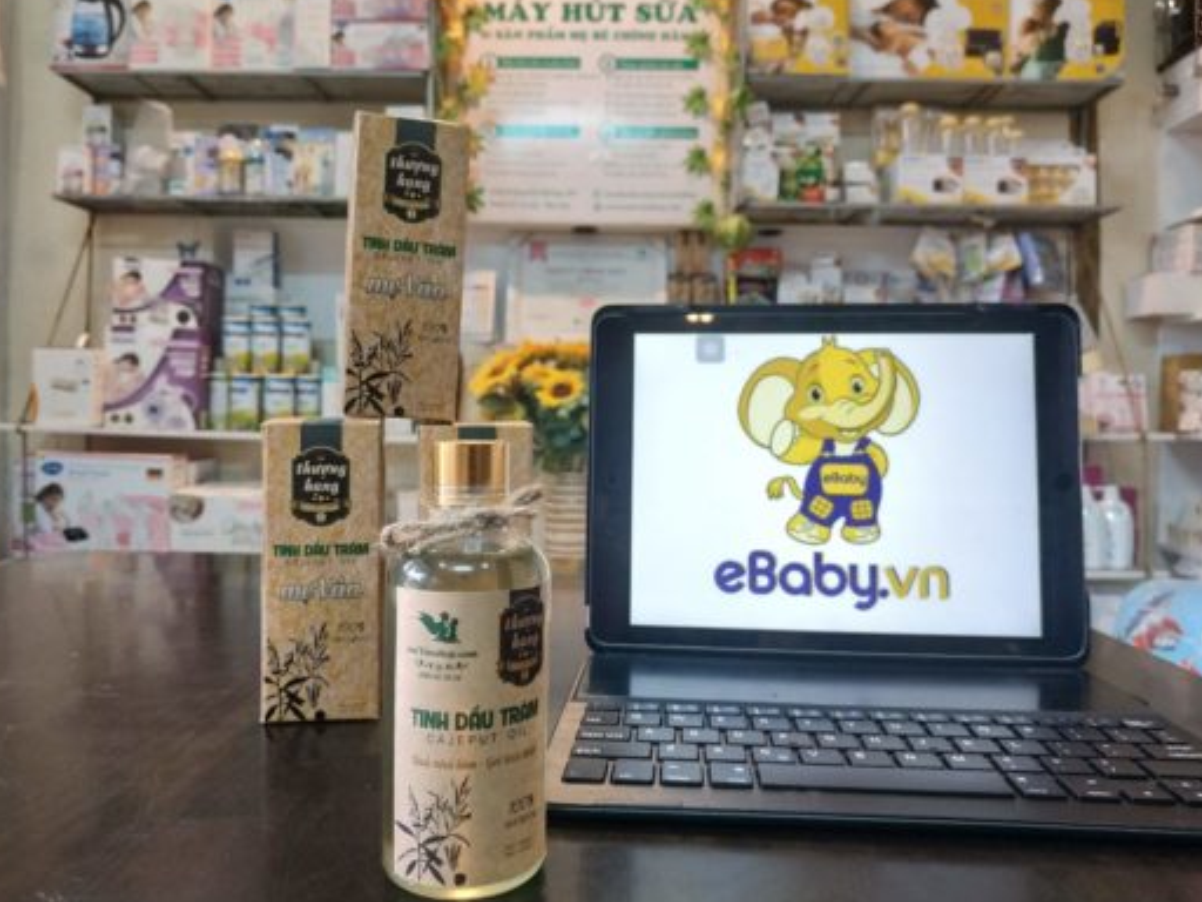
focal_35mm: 25
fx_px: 868
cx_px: 595
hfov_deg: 69.4
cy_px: 439
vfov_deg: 54.9
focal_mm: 3.94
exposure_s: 1/25
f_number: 1.9
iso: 400
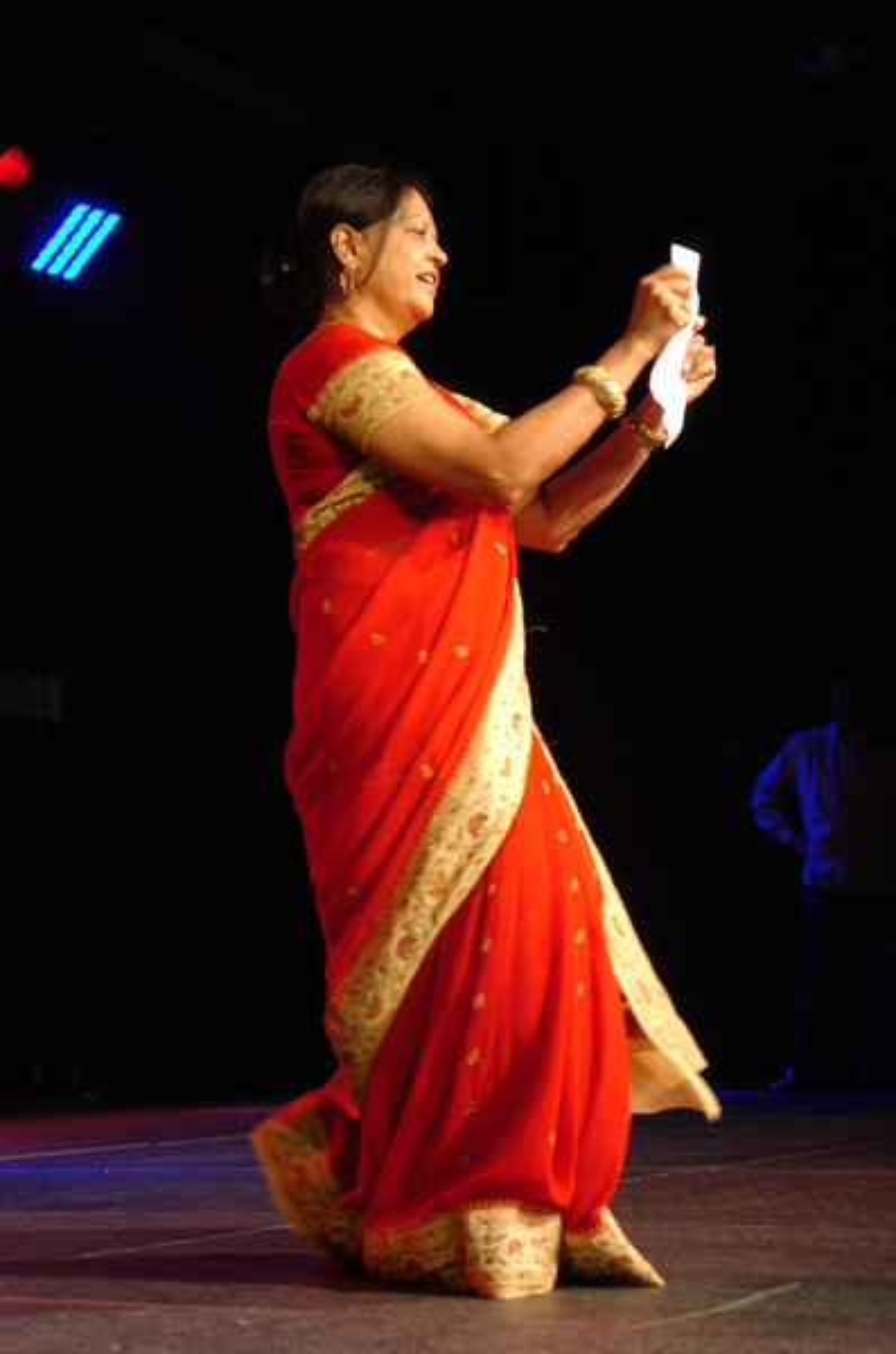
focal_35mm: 66
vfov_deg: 30.6
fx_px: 2477
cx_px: 448
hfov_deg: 20.5
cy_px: 677
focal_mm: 44
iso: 400
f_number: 2.8
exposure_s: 1/80
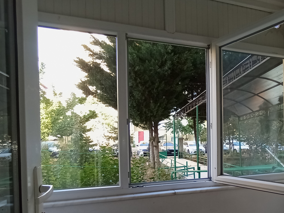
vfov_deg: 53.7
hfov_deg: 67.5
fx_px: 205
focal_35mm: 25
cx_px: 189
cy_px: 143
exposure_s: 1/50
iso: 70
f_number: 2.2
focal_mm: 1.65
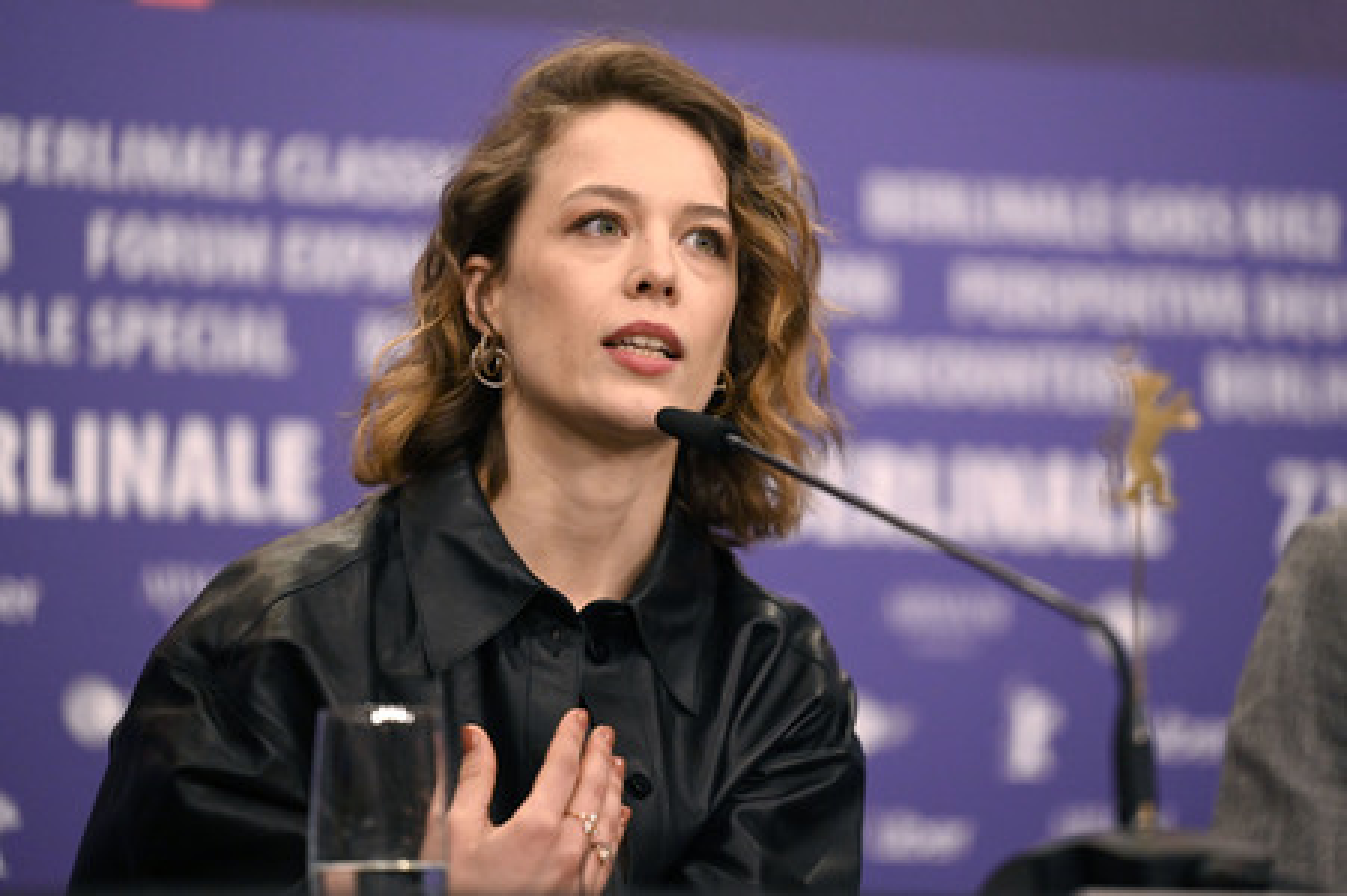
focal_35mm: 165
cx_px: 674
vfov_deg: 8.3
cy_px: 448
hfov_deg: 12.5
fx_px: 6169
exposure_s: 1/1250
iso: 4000
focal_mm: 165
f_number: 2.8
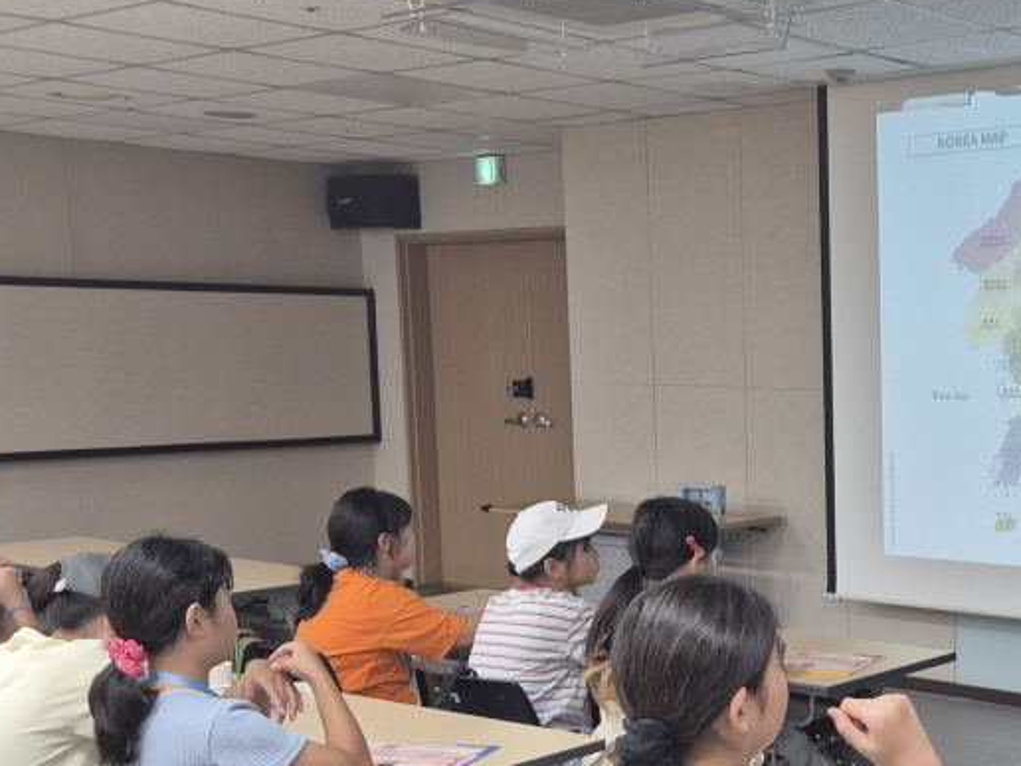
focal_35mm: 55
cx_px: 982
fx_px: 1622
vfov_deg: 26.2
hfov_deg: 32.6
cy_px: 574
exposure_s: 1/120
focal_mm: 5.4
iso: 160
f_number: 1.8
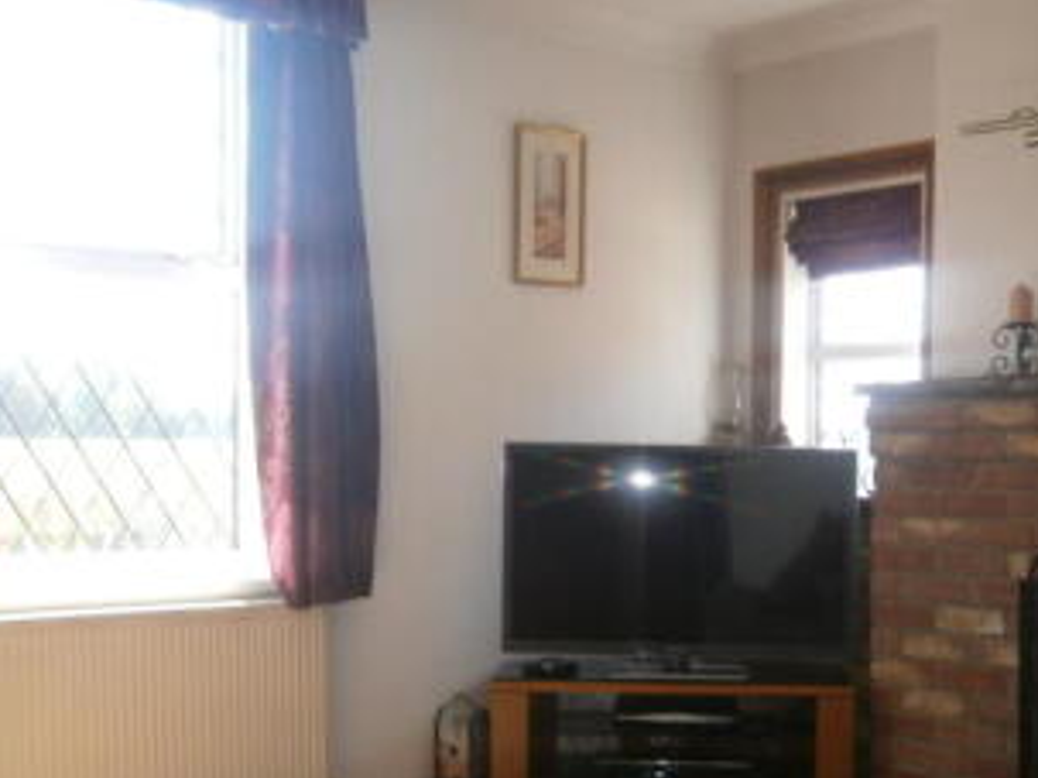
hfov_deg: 38.0
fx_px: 1499
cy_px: 581
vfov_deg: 28.7
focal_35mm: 50
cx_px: 635
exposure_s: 1/50
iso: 80
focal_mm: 4.7
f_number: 2.8
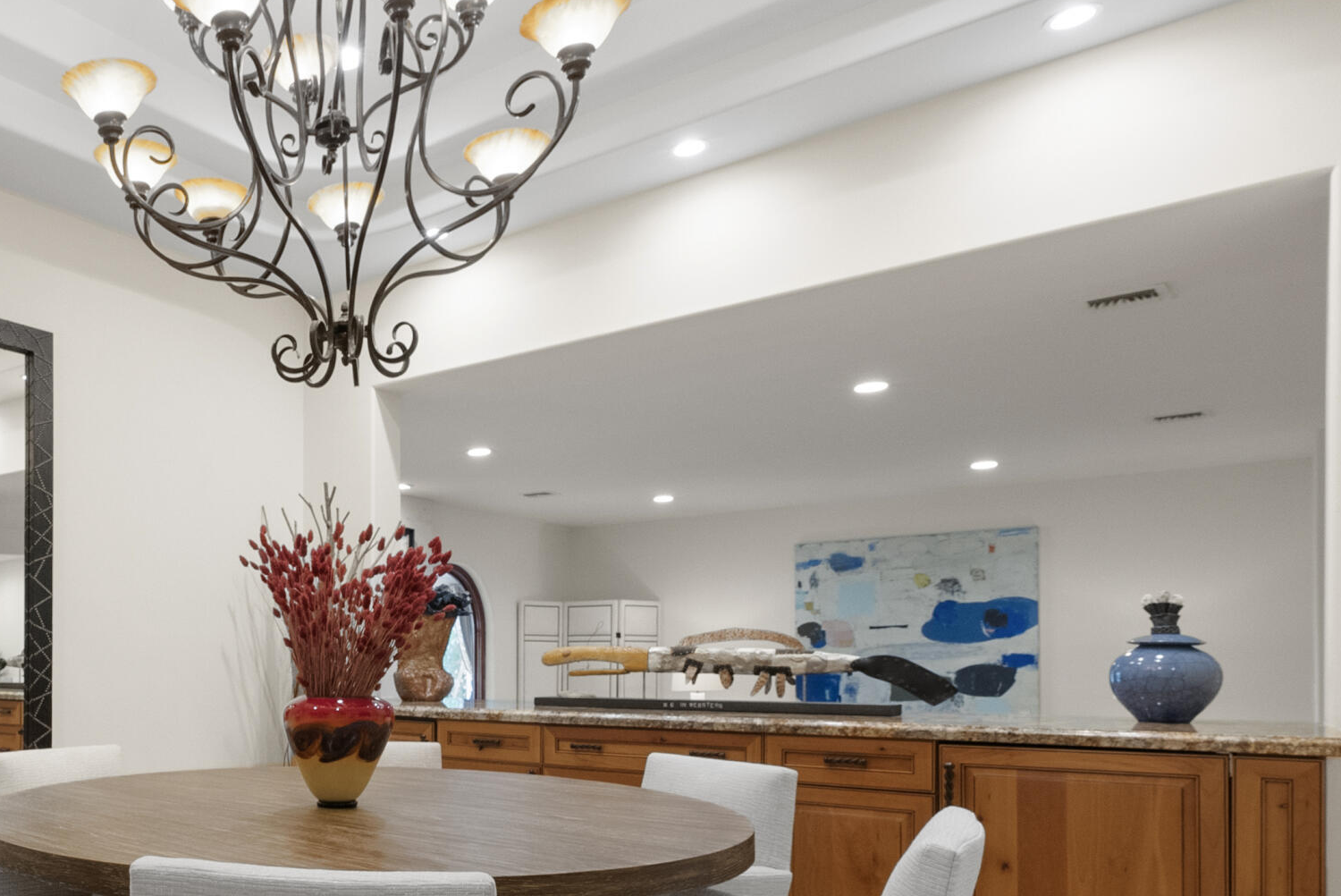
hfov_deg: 57.6
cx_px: 171
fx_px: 1044
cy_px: 676
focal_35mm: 28
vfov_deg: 44.8
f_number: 8
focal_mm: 14
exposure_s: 1/13
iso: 2500
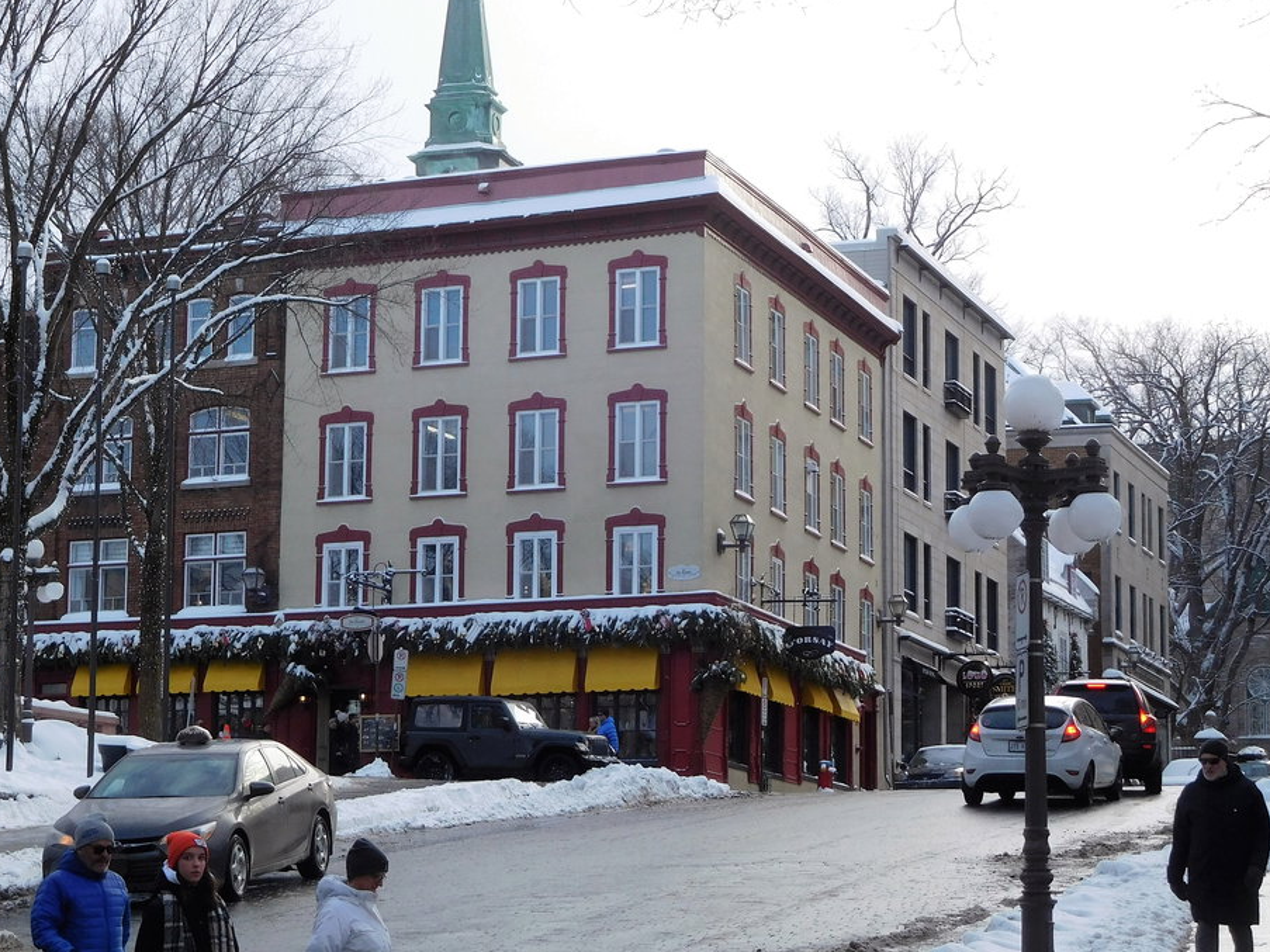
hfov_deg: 21.1
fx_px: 3412
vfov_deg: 15.9
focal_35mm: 93
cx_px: 515
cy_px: 482
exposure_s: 1/500
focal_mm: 12.5
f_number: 4.5
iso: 125
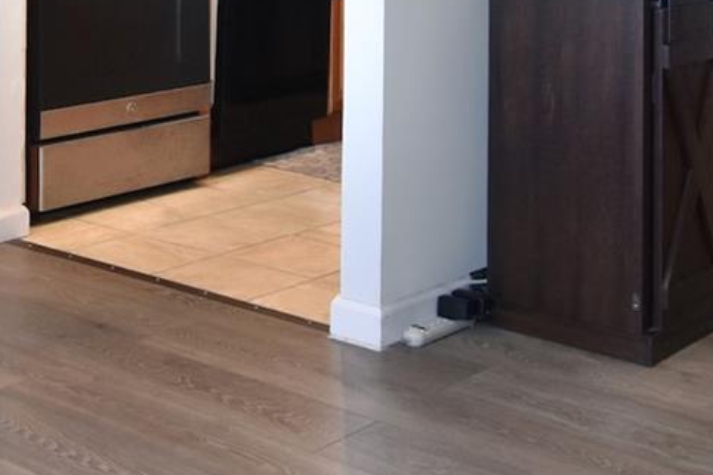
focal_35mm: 70
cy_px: -168
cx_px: 90
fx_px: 1388
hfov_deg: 27.9
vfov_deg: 17.9
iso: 640
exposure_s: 1/30
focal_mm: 11
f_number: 8
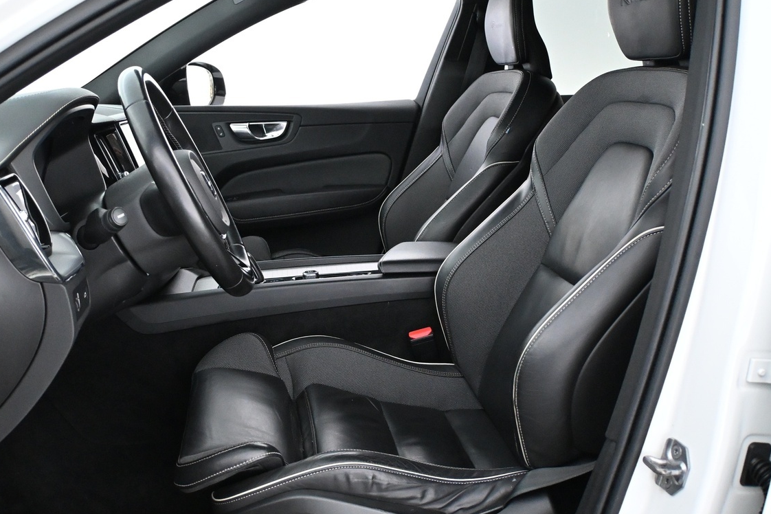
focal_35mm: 66
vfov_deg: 20.6
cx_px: 329
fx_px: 1415
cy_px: 248
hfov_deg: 30.4
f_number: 4.8
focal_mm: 30.5
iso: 4000
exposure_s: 1/60
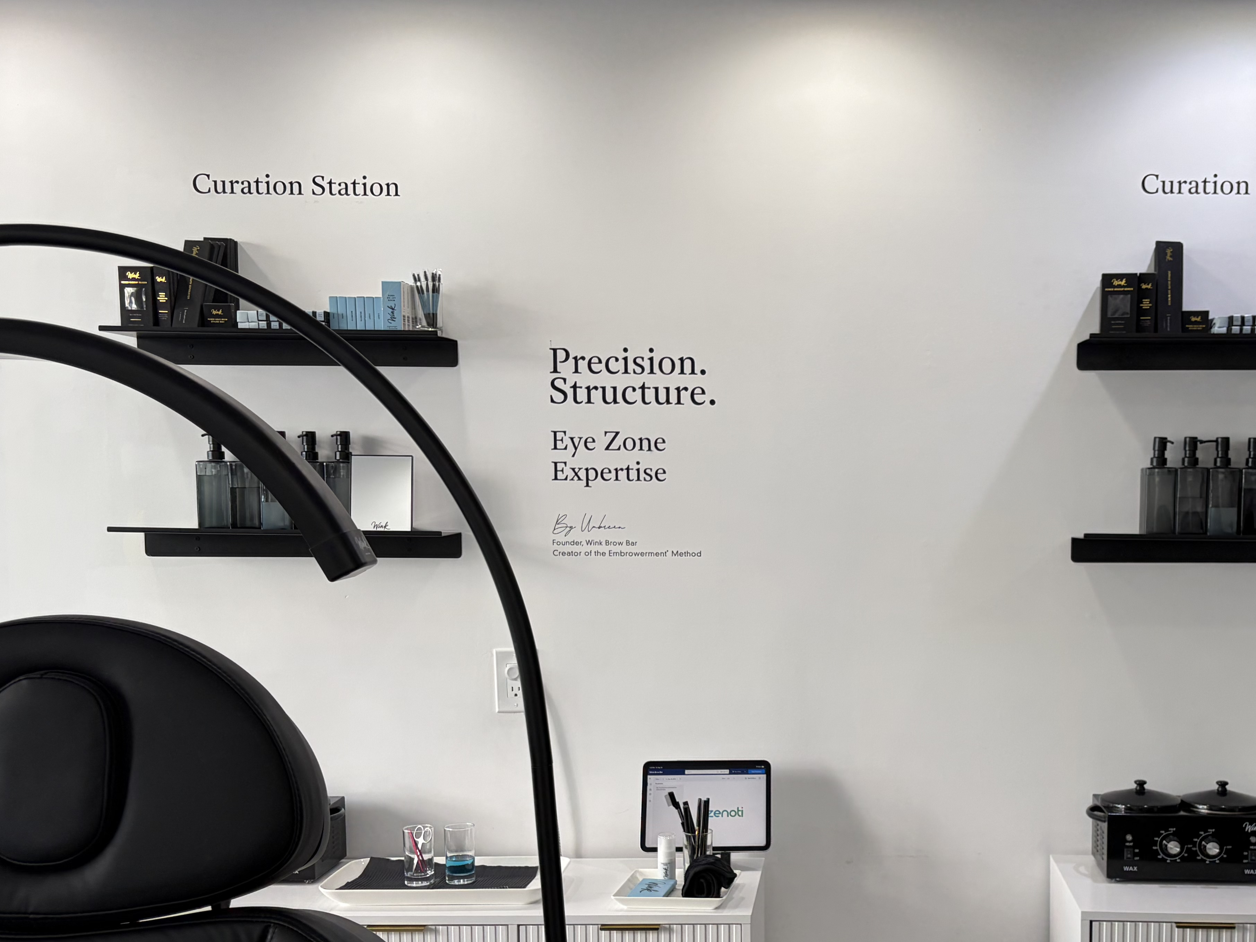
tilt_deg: -5.2
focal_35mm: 41
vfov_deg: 34.8
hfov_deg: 45.1
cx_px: 829
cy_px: 632
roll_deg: -0.5
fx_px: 1488
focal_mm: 5.96
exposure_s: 1/120
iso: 64
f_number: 1.6
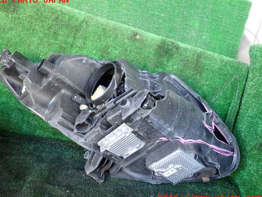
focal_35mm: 32
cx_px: 124
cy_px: 99
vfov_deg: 44.1
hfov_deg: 56.8
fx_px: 242
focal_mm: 5.4
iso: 200
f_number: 2.3
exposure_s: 1/30
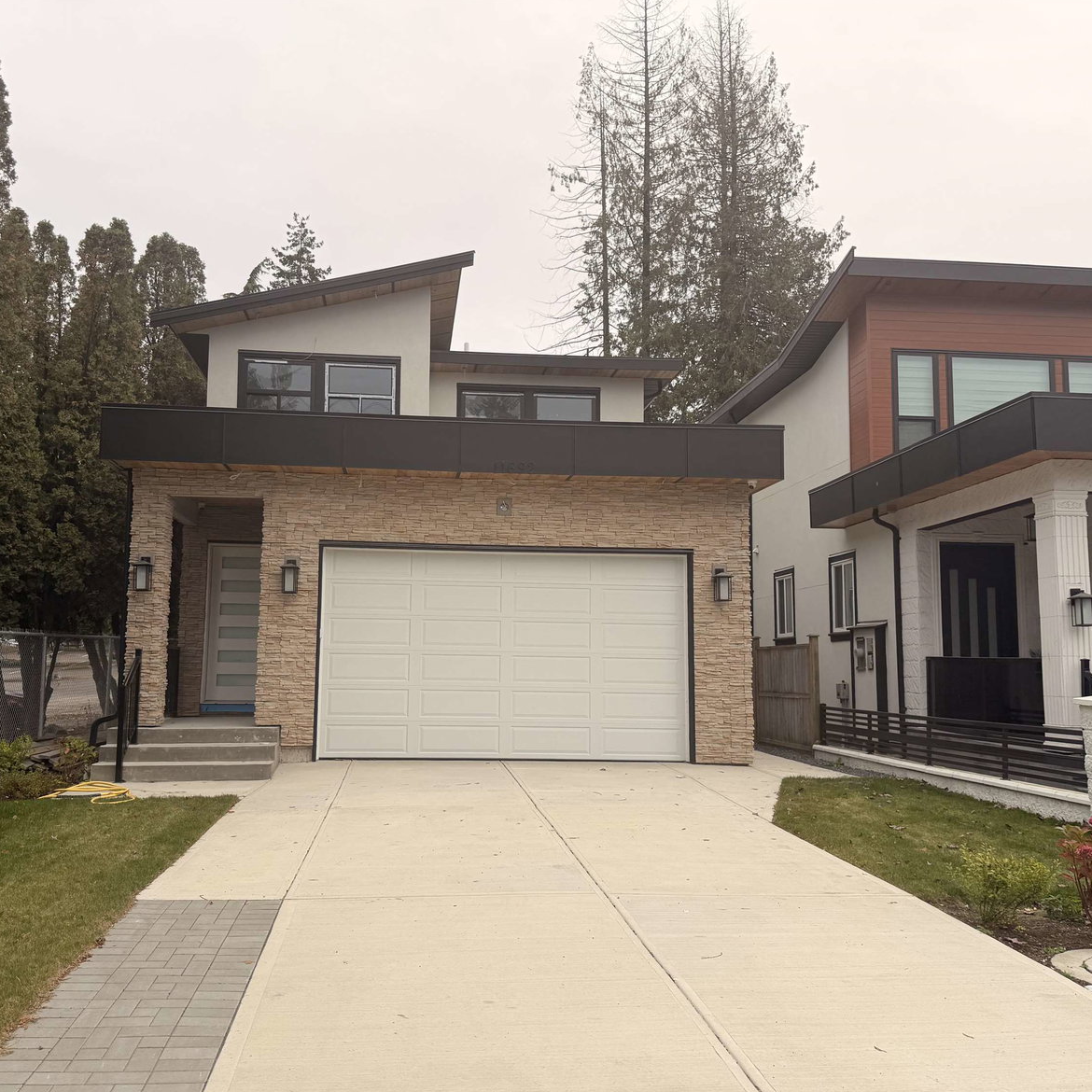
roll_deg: -1.3
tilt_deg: +6.9
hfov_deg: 55.5
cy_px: 556
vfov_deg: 55.6
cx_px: 491
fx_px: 1035
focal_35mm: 29
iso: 80
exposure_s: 1/654
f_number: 1.78
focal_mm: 6.76
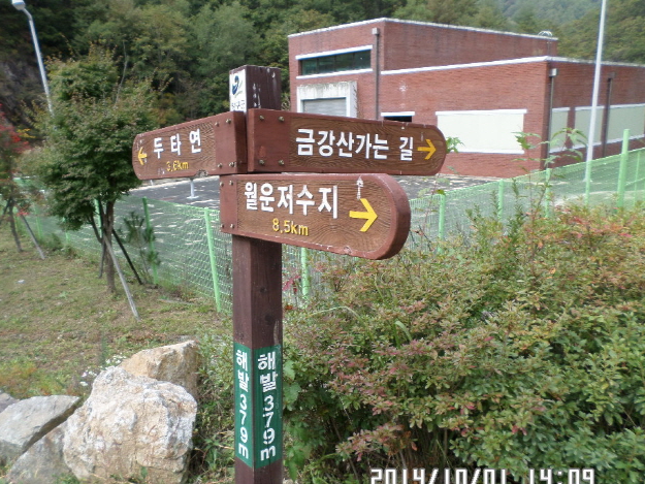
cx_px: 285
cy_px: 246
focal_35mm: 28
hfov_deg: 63.2
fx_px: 522
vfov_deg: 49.8
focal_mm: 4.5
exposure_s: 1/350
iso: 80
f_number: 2.5
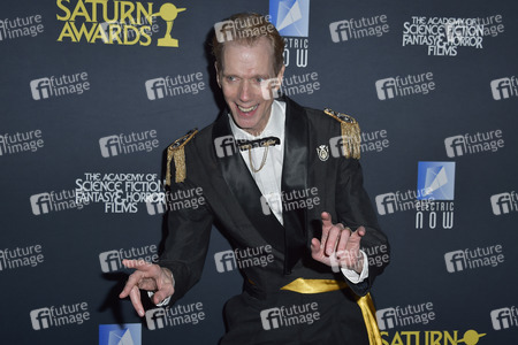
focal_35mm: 48
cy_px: 172
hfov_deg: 41.1
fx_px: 691
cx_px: 259
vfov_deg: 28.1
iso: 250
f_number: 6.3
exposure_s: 1/250
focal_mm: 48
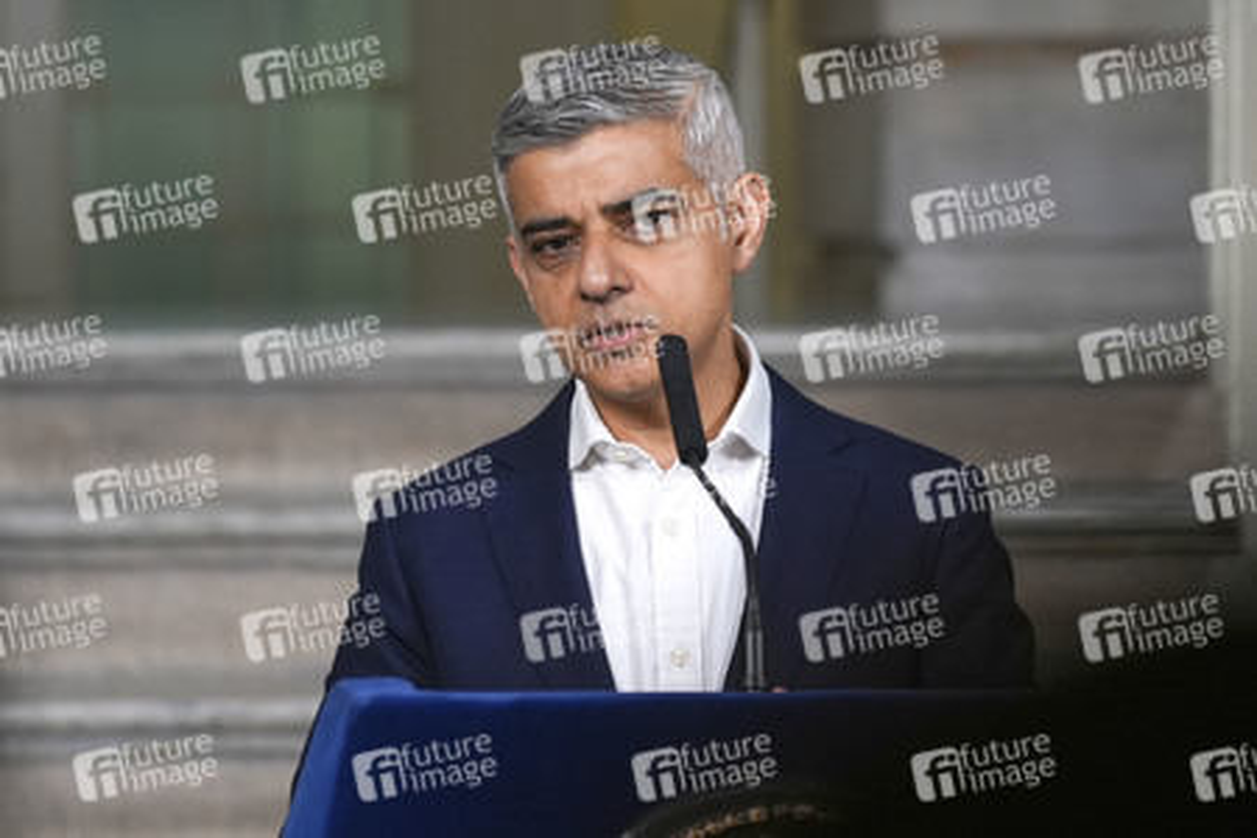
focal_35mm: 203
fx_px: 7088
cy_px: 419
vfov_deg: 6.8
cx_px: 628
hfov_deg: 10.1
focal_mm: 203
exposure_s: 1/400
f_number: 5.6
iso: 2500
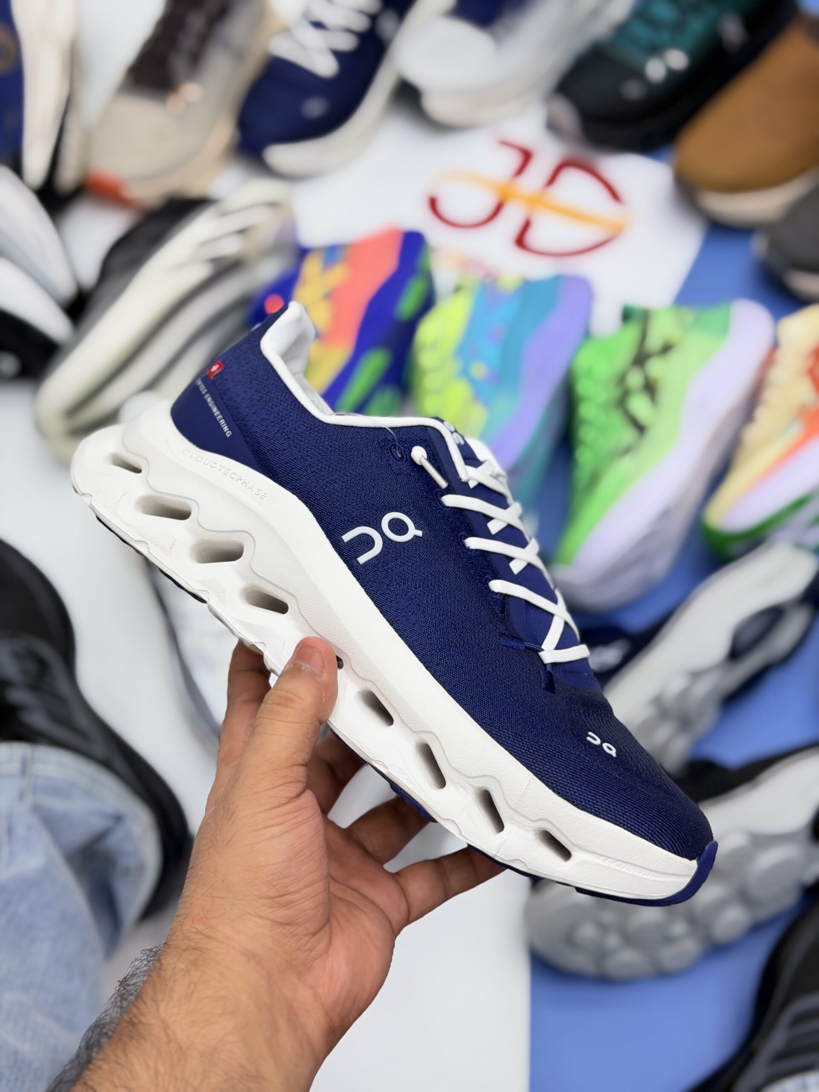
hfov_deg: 30.3
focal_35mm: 48
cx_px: 410
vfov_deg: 39.7
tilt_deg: -55.7
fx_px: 1514
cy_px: 546
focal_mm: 6.76
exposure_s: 1/316
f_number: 1.78
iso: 64
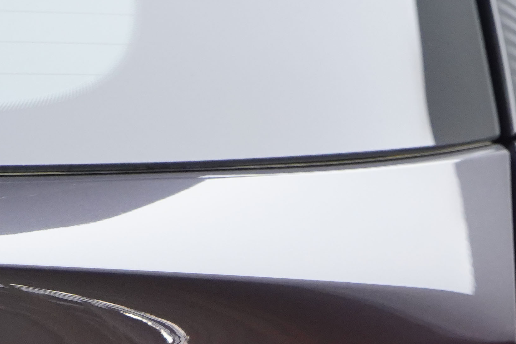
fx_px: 3669
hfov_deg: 8.0
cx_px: 449
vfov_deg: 5.3
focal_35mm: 256
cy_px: 613
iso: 2500
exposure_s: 1/200
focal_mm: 70
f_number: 5.6
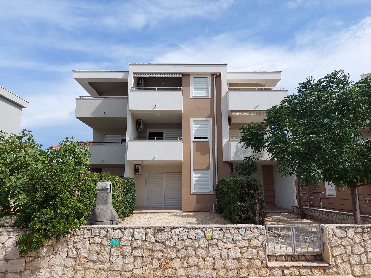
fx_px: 257
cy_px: 139
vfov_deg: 56.8
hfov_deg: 71.6
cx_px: 186
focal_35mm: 24
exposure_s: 1/1992
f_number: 1.8
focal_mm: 5.23
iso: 40
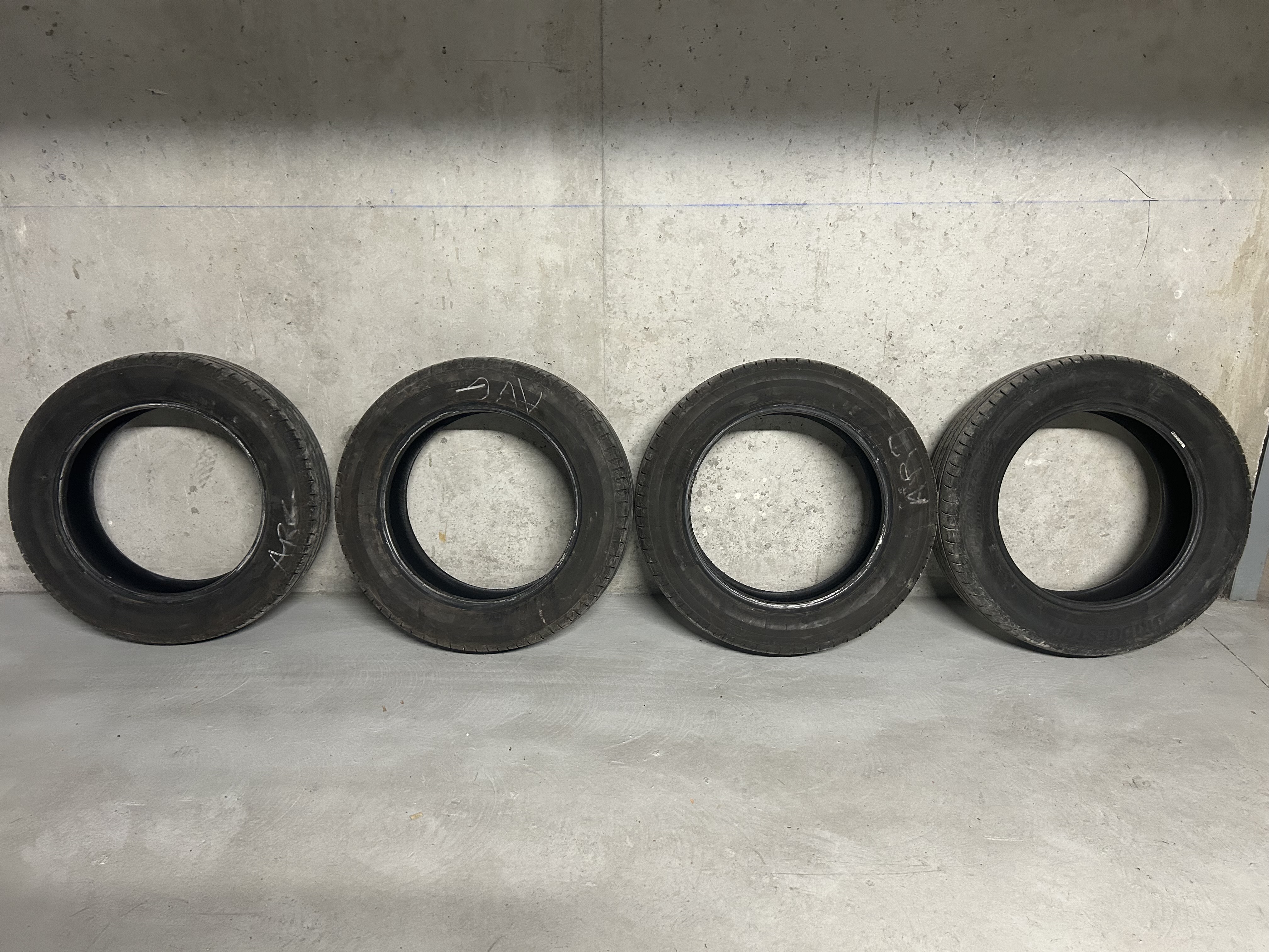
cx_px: 634
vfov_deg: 53.1
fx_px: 953
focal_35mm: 26
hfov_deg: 67.3
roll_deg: -0.2
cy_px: 476
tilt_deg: -20.2
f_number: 1.5
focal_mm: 5.7
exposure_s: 1/50
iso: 320
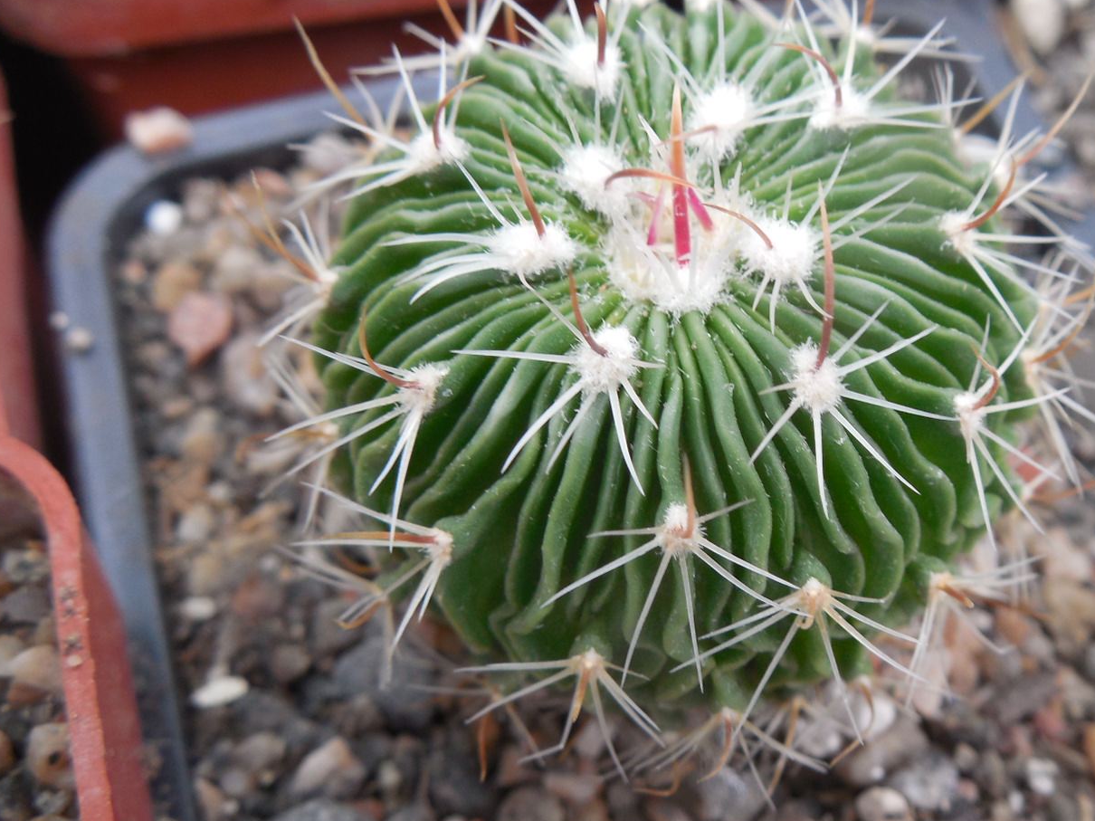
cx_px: 714
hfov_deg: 45.2
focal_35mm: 41
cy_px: 415
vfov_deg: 35.1
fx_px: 1297
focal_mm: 5.6
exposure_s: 1/40
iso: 125
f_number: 3.6
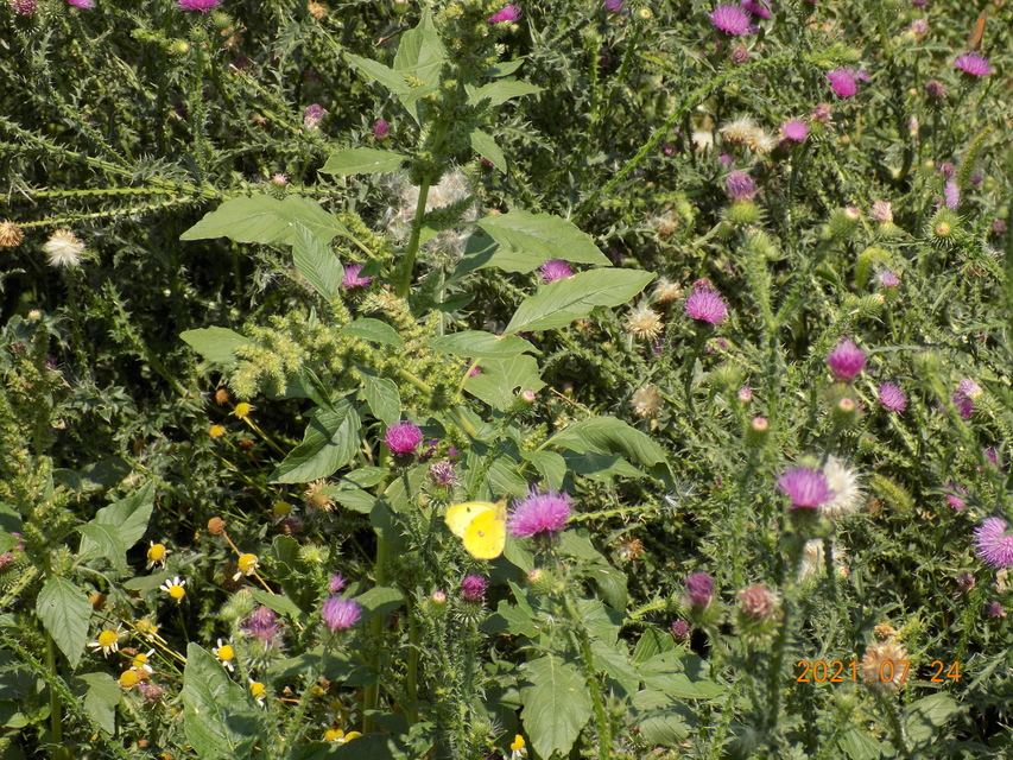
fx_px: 3454
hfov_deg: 16.7
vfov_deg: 12.6
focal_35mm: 118
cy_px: 380
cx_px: 506
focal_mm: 20.9
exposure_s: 1/400
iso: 80
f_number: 4.8
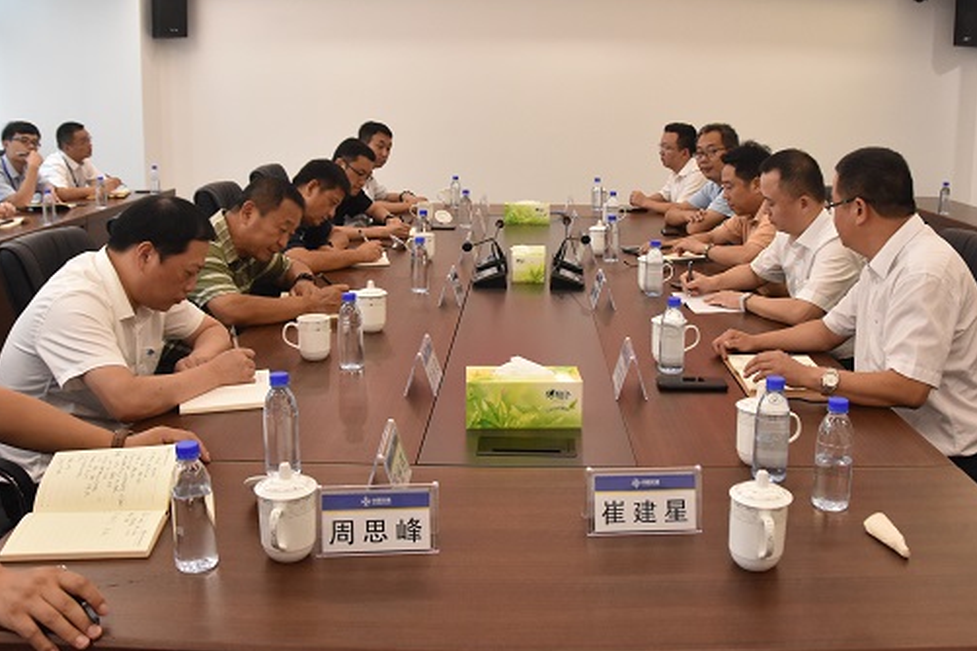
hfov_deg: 54.4
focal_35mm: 35
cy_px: 247
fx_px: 950
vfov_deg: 37.6
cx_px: 530
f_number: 4.5
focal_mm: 18
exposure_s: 1/160
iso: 2000
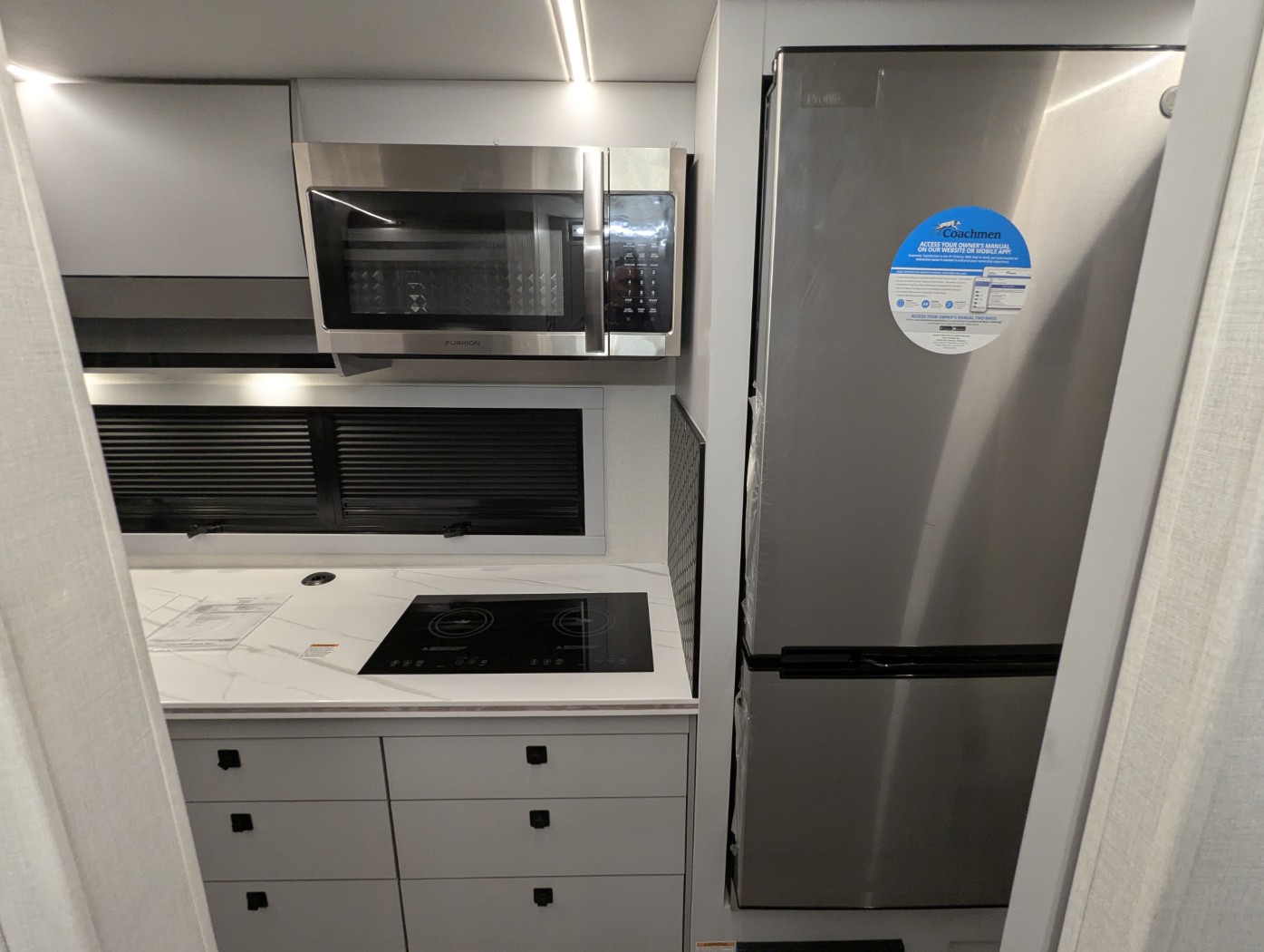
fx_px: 585
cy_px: 476
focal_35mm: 16
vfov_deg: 78.2
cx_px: 632
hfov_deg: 94.4
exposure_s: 1/125
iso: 241
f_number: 2.2
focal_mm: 2.35
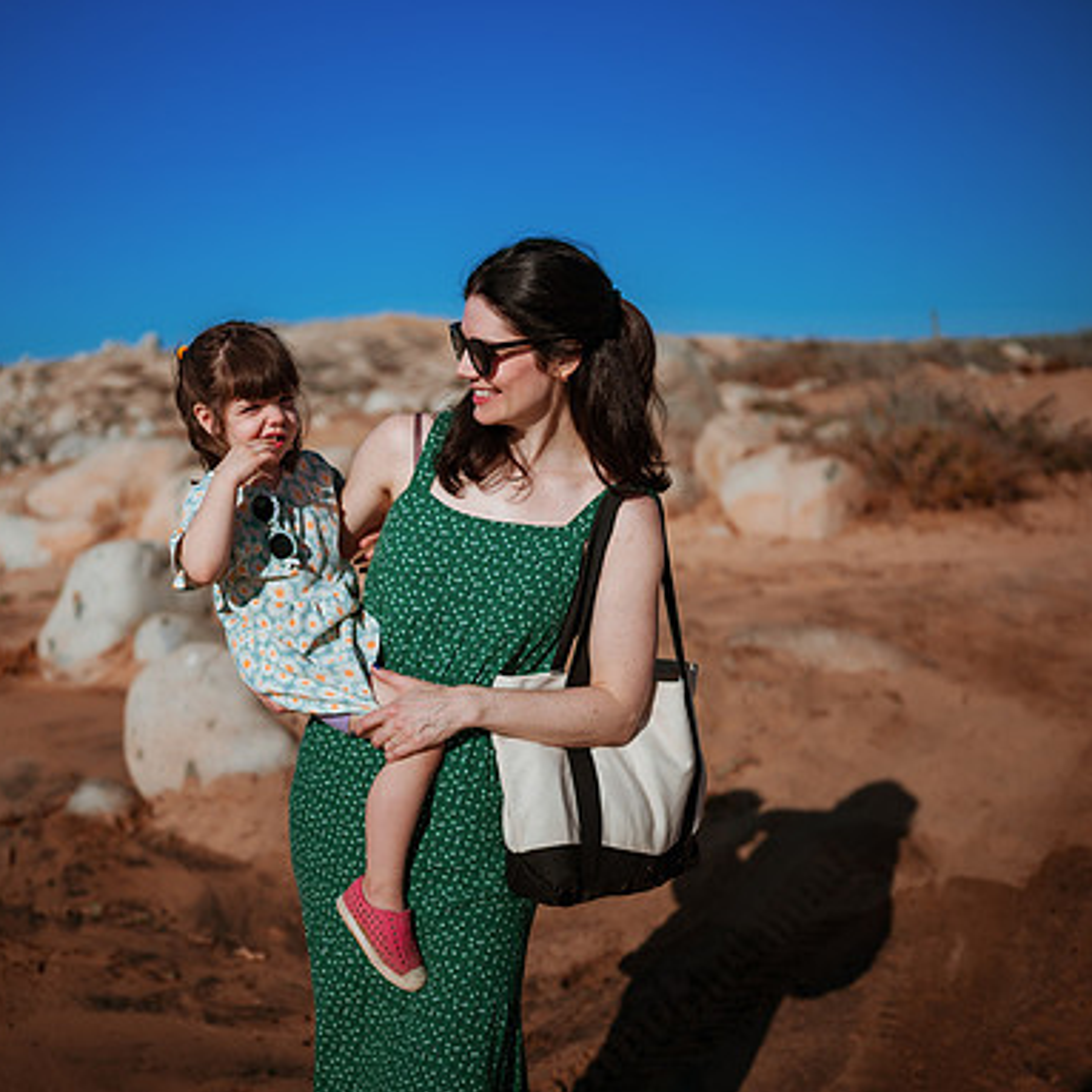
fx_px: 1606
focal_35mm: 45
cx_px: 399
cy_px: 549
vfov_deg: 37.6
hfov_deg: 37.3
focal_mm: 35
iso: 50
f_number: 1.8
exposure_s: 1/8000
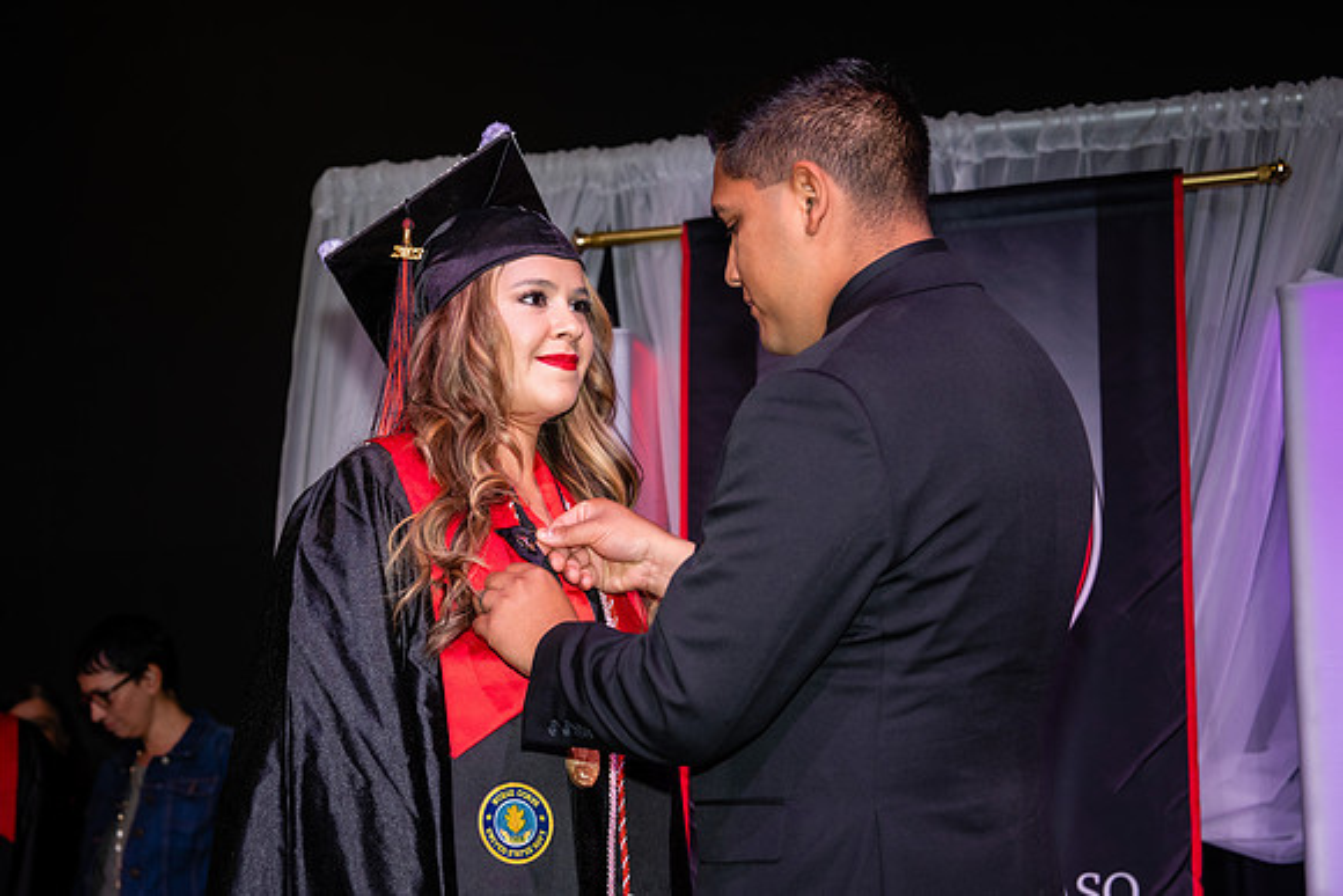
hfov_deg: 26.0
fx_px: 2912
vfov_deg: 17.5
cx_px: 619
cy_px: 472
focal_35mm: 78
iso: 800
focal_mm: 70
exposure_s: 1/160
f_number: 5.6
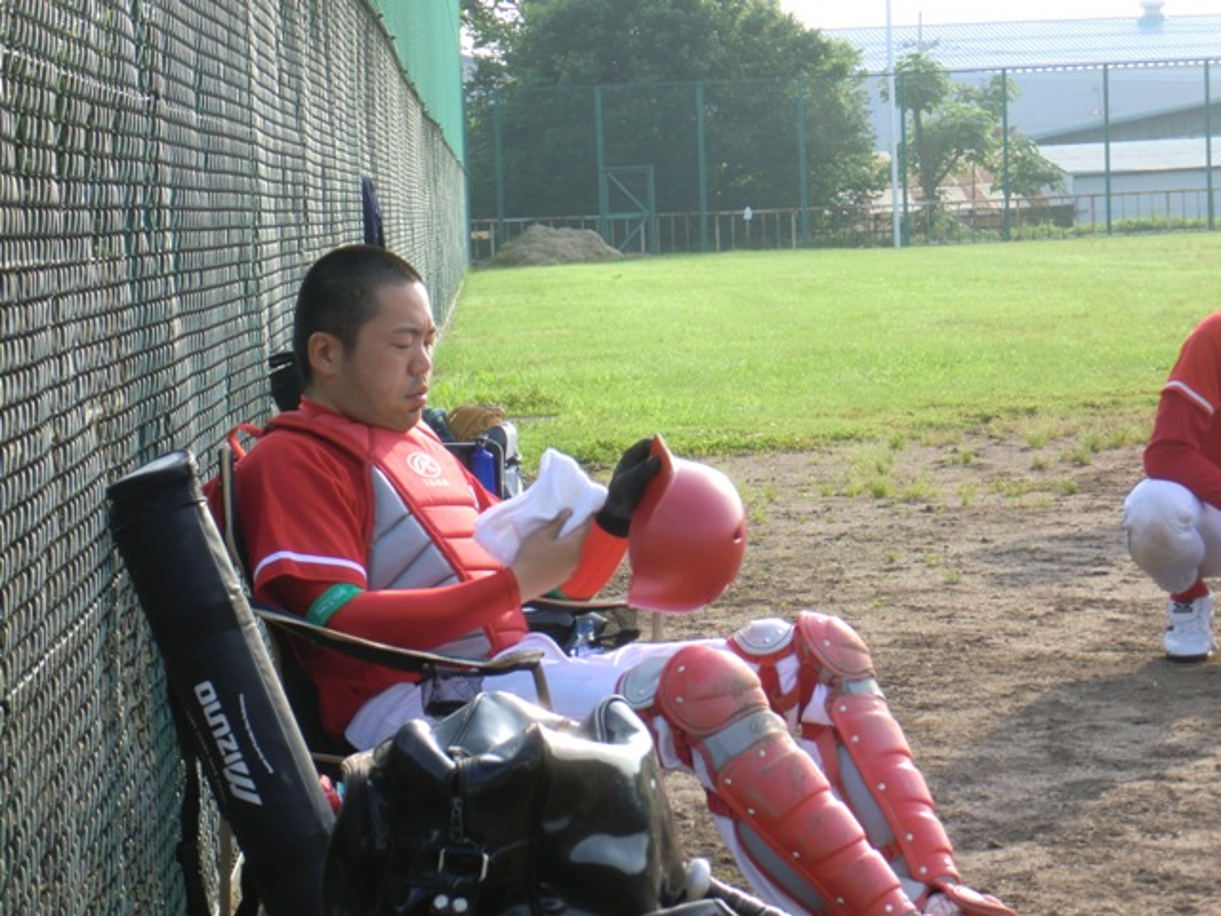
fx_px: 3668
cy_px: 458
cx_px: 610
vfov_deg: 14.2
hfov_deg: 18.9
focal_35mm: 104
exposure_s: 1/100
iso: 64
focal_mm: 18.6
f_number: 5.9
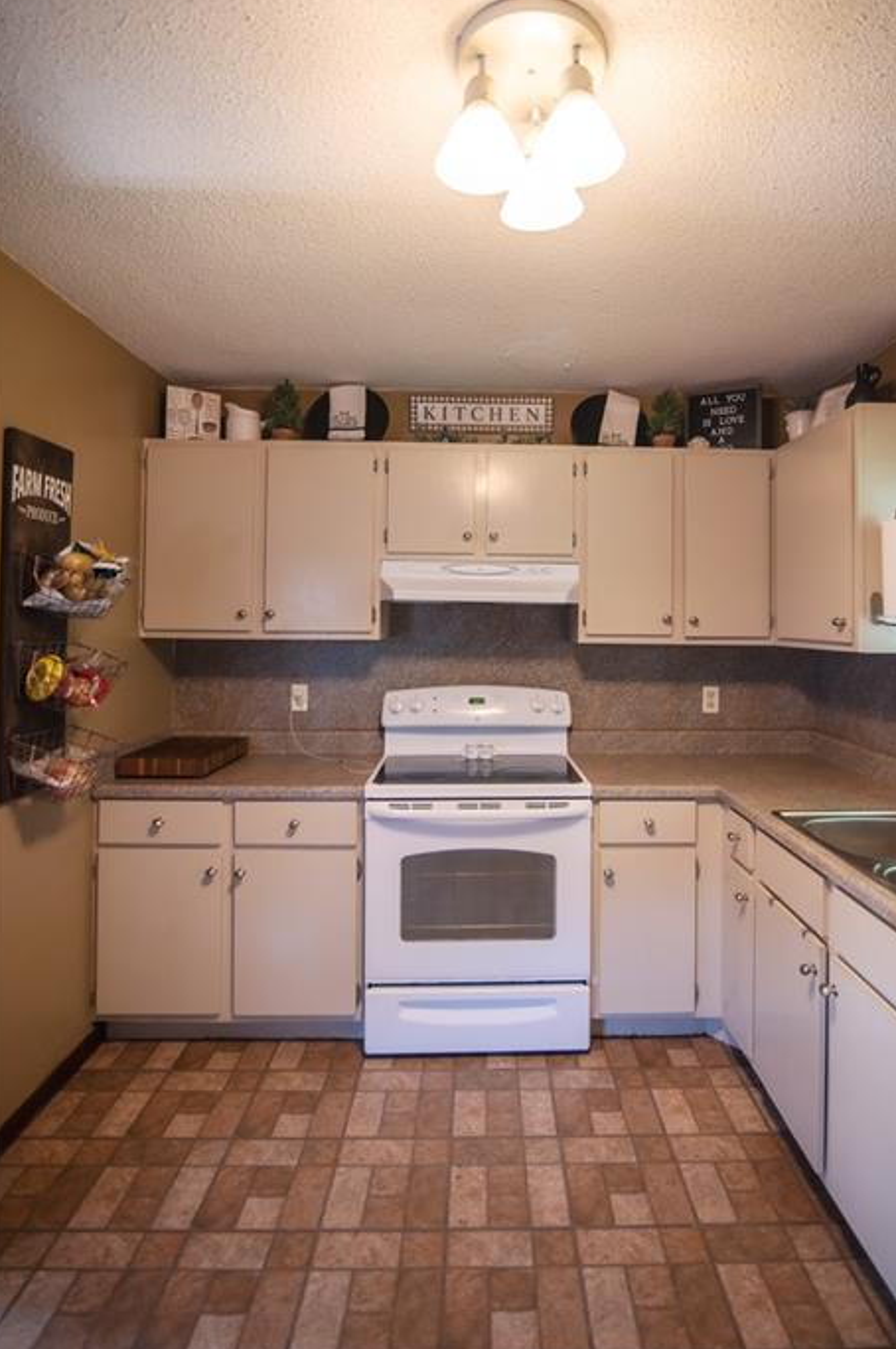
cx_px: 492
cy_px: 600
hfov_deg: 67.1
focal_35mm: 18
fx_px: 673
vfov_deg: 89.7
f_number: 2.8
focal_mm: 16
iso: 800
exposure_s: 1/125
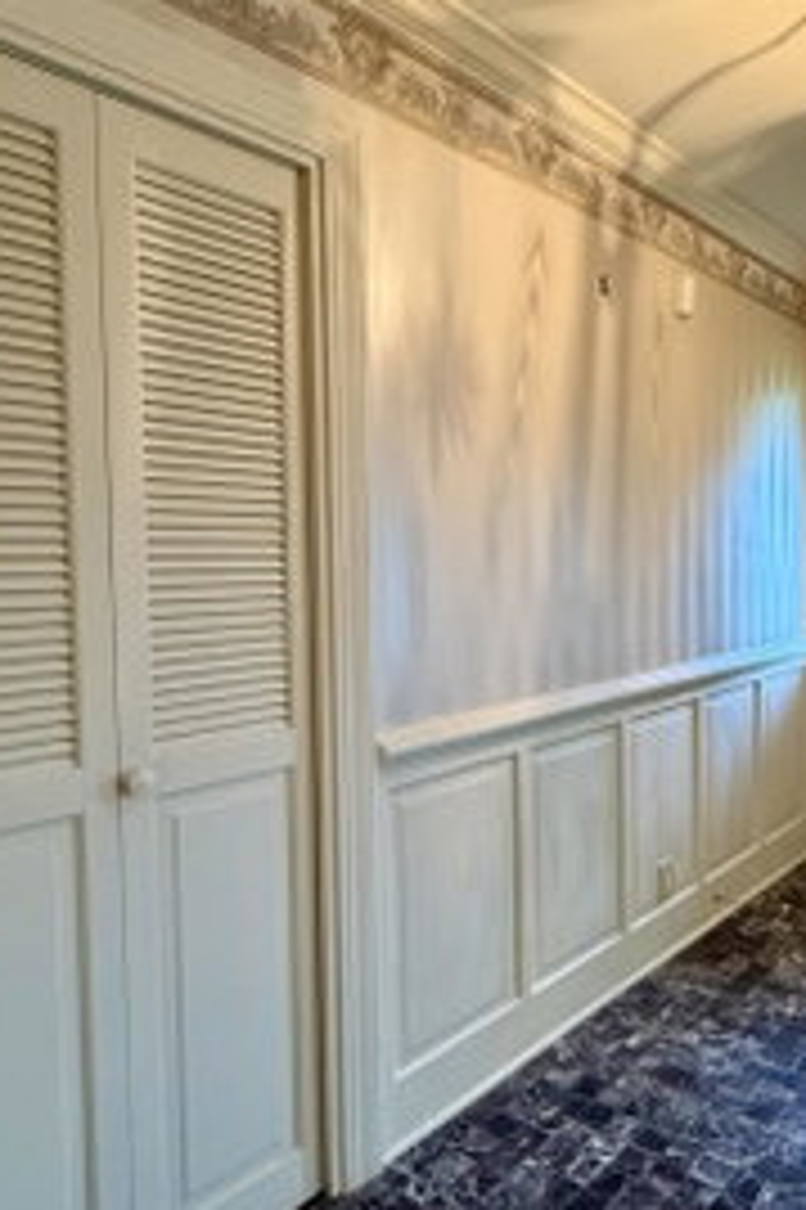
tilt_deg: -2.8
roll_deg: +0.0
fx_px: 874
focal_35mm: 26
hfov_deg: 47.7
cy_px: 603
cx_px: 603
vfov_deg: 69.4
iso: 400
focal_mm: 2.22
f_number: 2.2
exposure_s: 1/60
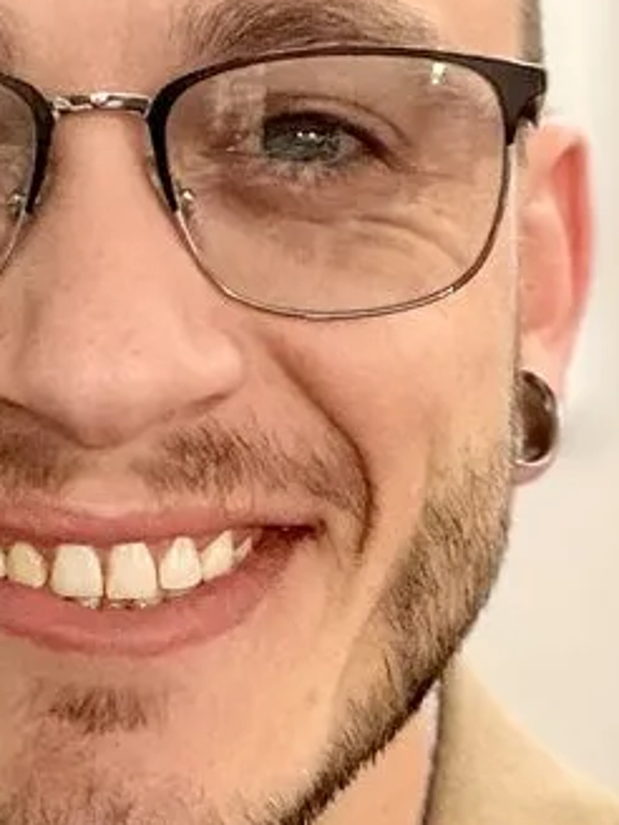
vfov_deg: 16.1
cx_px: 136
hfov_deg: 12.1
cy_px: 353
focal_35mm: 122
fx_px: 2909
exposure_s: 1/30
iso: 640
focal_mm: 2.71
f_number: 1.9
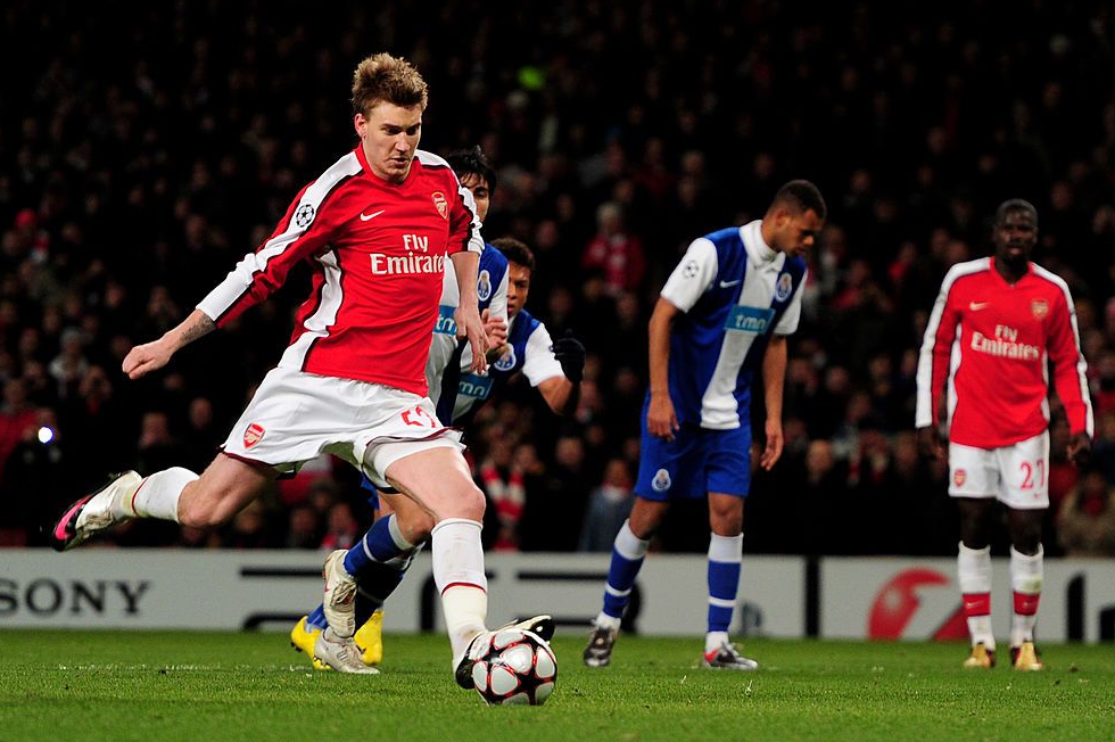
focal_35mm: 209
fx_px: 6469
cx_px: 559
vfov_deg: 6.6
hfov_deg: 9.9
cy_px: 376
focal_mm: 200
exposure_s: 1/800
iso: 1600
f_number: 2.8
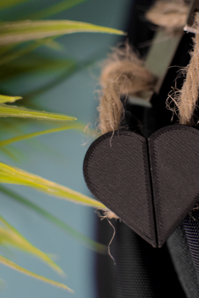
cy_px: 113
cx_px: 134
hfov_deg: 18.2
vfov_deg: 27.0
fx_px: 619
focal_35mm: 75
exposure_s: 1/50
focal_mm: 35
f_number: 1.8
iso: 800
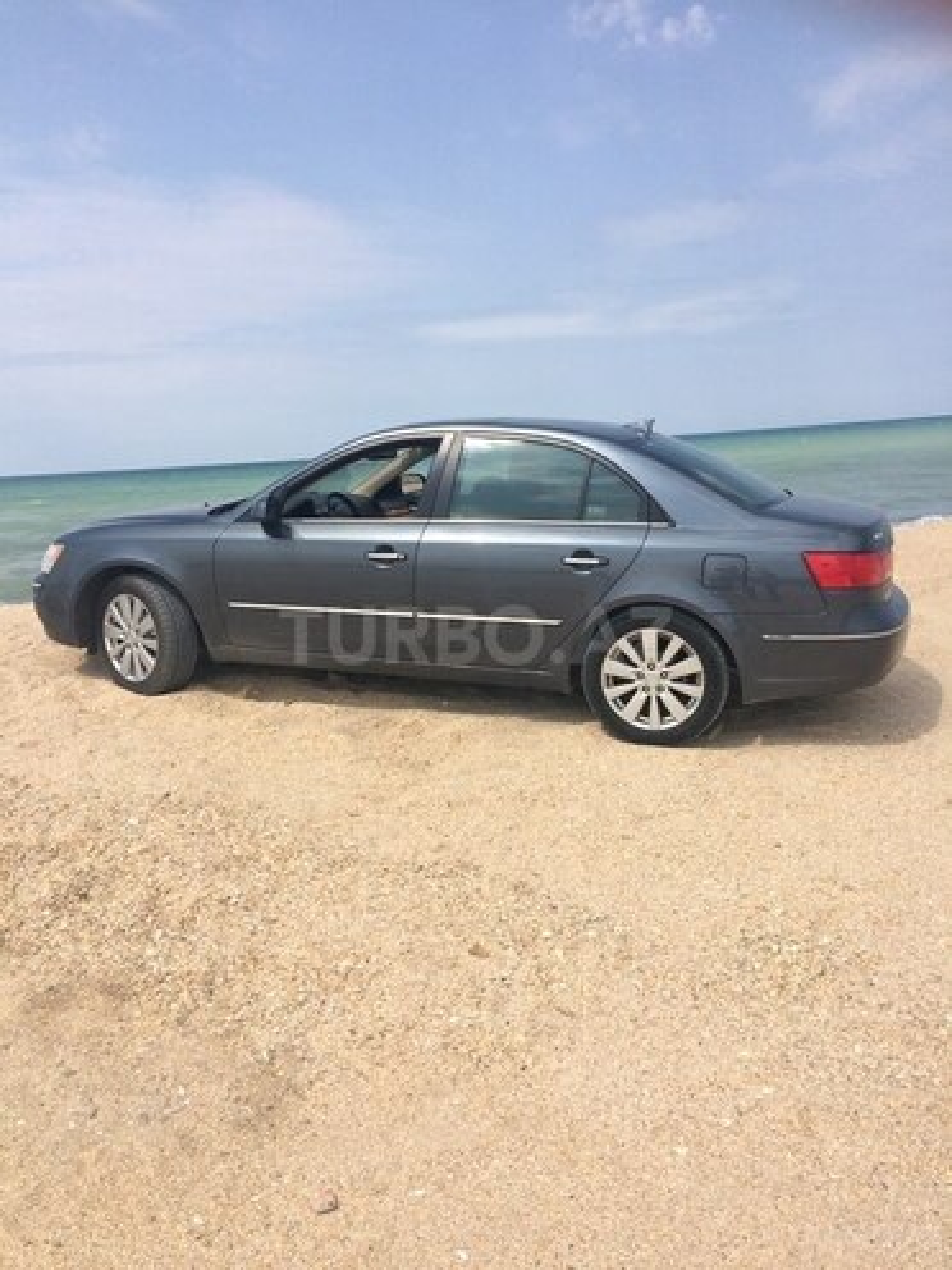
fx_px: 1063
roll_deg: +4.1
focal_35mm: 29
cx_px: 476
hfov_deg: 48.2
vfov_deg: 61.7
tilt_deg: -10.9
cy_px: 635
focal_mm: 4.15
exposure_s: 1/2933
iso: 32
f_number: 2.2
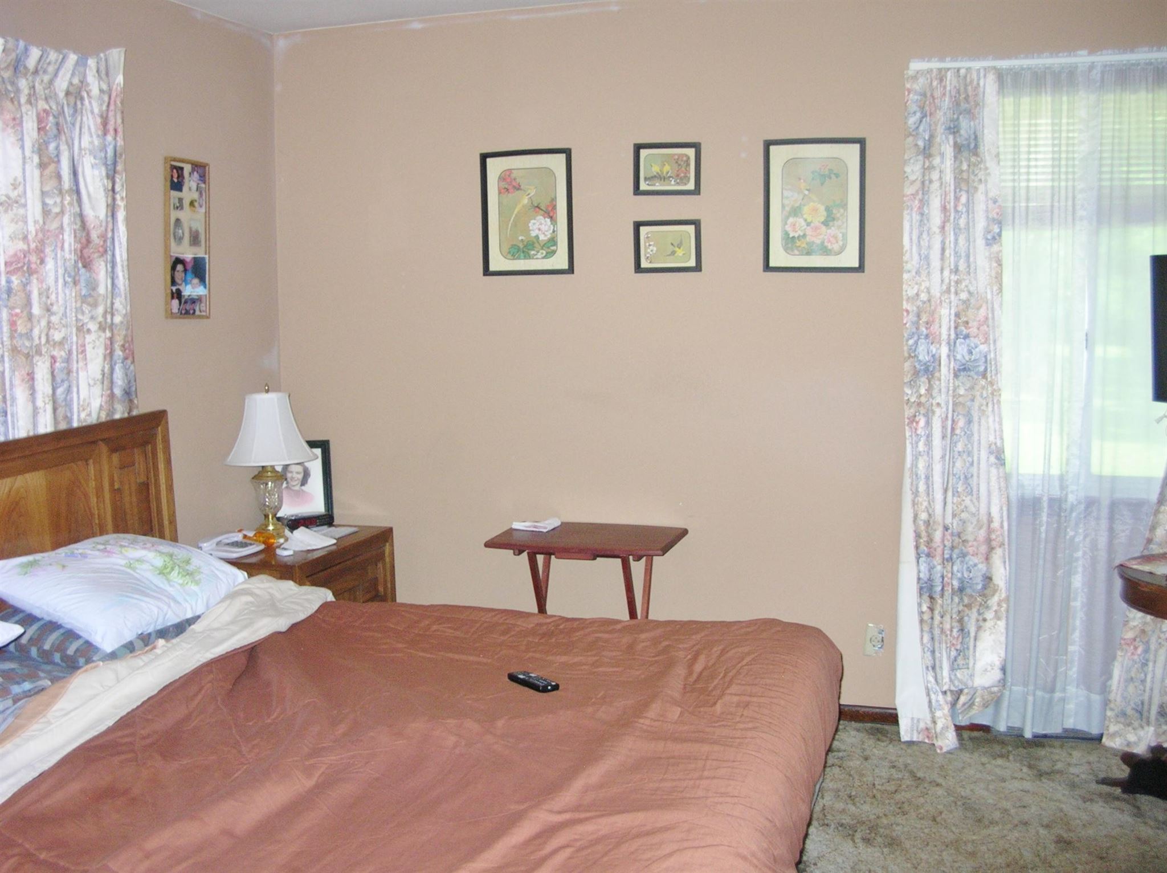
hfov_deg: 51.4
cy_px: 436
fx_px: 1213
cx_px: 584
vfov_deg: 39.6
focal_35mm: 36
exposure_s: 1/60.1
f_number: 2.7
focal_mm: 6
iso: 93
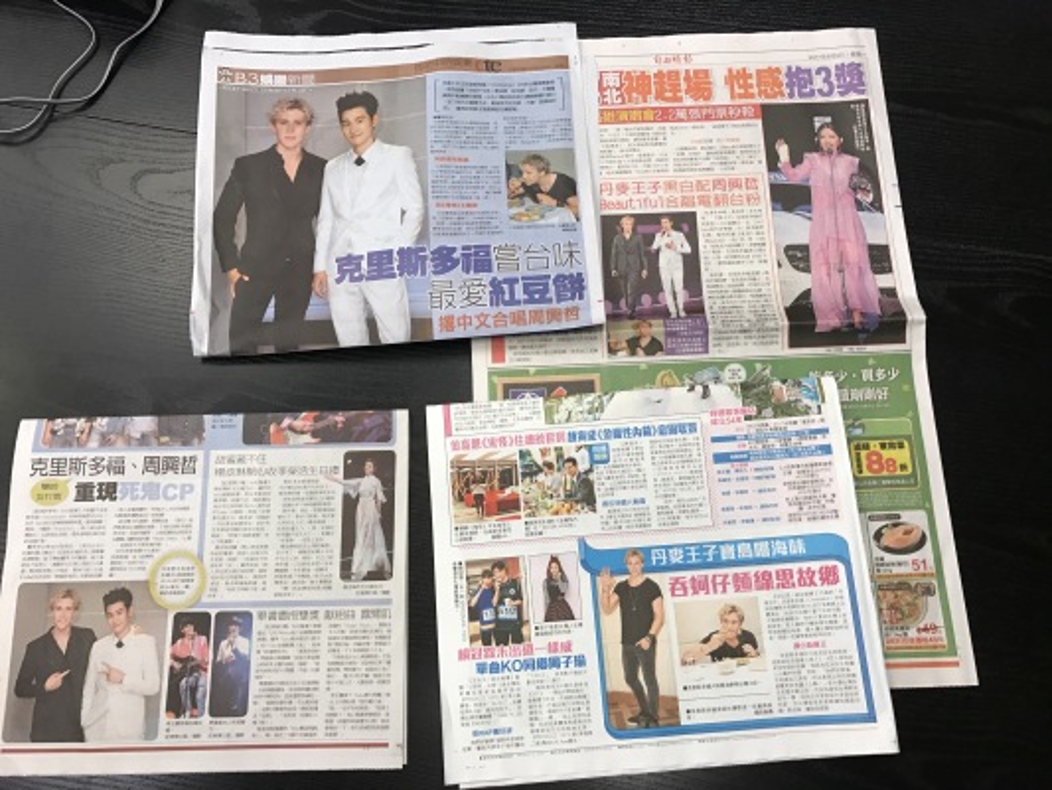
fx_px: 851
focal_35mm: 28
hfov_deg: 63.4
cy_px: 395
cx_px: 526
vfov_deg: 49.8
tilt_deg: -76.1
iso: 20
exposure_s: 1/40
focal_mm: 3.99
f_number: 1.8
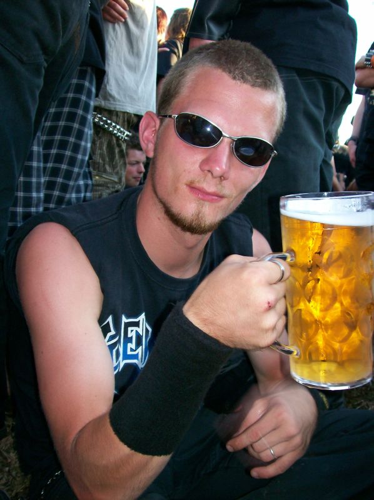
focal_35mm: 36
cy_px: 250
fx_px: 520
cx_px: 187
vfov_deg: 51.4
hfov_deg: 39.6
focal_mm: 6
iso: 80
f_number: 2.7
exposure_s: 1/64
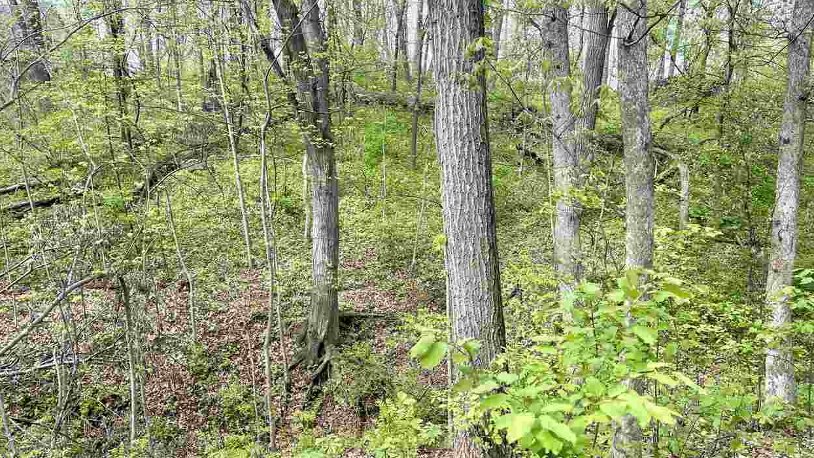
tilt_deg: -14.6
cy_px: 291
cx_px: 407
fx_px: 604
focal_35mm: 28
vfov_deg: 41.1
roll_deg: -1.0
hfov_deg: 67.9
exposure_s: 1/540
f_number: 1.6
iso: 32
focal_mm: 5.1
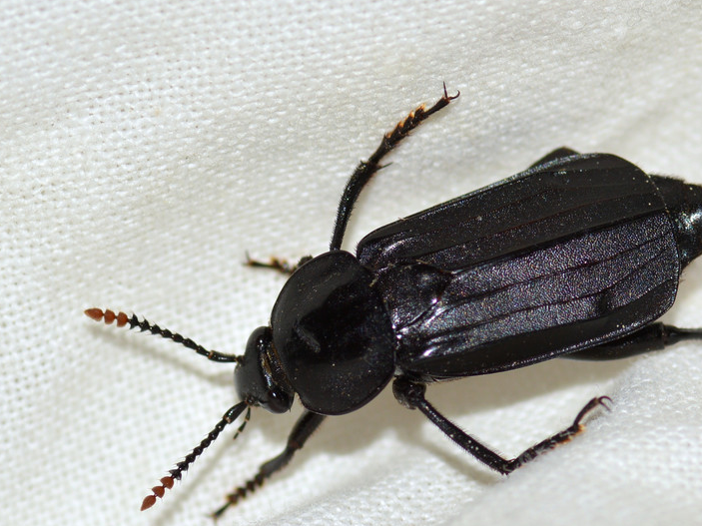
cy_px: 312
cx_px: 432
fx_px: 3994
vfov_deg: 7.5
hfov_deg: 10.0
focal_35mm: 197
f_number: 11
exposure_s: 1/200
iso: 100
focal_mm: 100
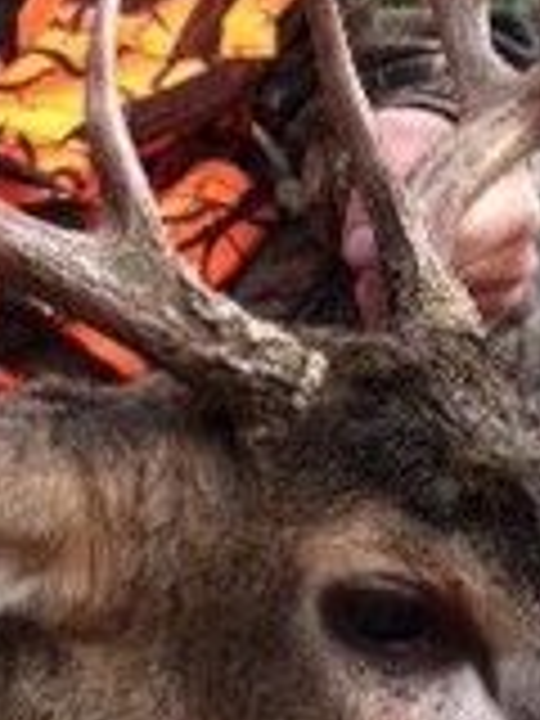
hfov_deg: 10.6
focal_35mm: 140
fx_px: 2912
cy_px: 230
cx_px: 400
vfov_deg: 14.1
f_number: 2.8
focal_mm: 3.85
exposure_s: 1/133
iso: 80
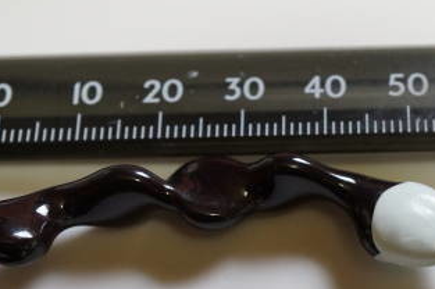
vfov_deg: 14.8
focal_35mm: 92
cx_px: 299
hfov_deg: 22.1
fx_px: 1110
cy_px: 223
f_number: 4.5
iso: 1600
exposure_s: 1/80
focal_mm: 30
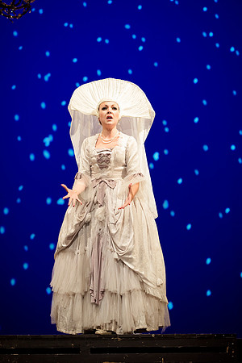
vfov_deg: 13.7
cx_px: 121
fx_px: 1512
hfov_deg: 9.1
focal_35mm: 150
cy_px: 182
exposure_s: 1/200
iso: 1250
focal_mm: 150
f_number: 6.7
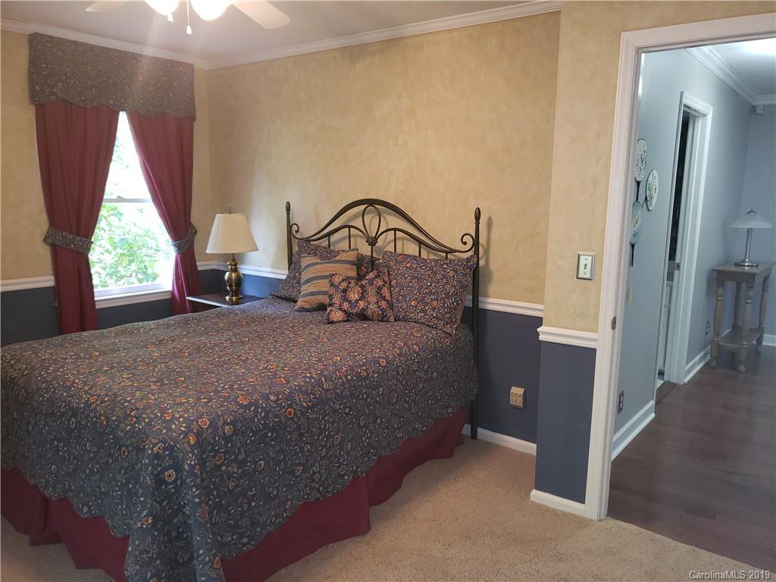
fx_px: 583
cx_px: 388
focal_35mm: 26
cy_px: 291
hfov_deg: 67.3
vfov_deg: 53.1
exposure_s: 1/24
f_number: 1.5
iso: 100
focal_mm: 4.3
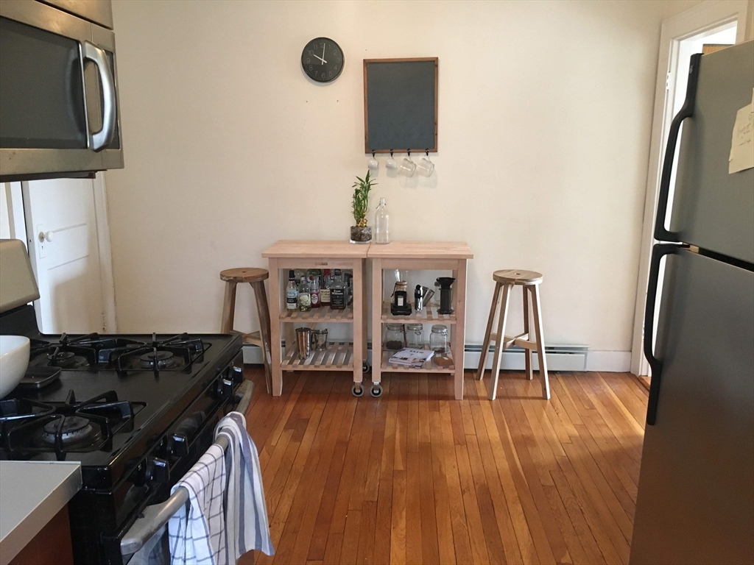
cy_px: 282
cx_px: 377
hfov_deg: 61.7
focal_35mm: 29
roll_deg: -0.2
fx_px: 632
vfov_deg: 48.2
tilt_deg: -11.3
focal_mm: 4.15
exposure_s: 1/24
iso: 200
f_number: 2.2
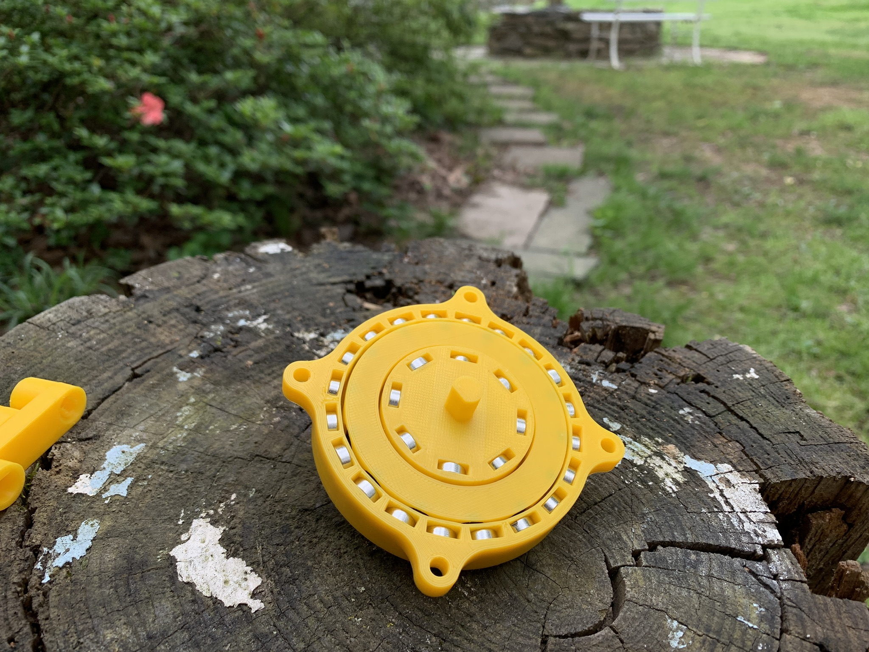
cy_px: 326
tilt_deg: -22.3
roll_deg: +2.0
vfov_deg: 53.1
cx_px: 434
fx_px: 653
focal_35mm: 26
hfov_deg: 67.3
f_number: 1.8
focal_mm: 4.25
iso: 25
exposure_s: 1/467
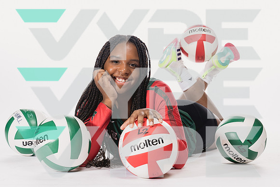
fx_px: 594
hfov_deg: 26.5
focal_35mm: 76
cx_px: 151
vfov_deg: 17.9
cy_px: 90
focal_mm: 70
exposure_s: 1/250
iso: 400
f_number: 5.6
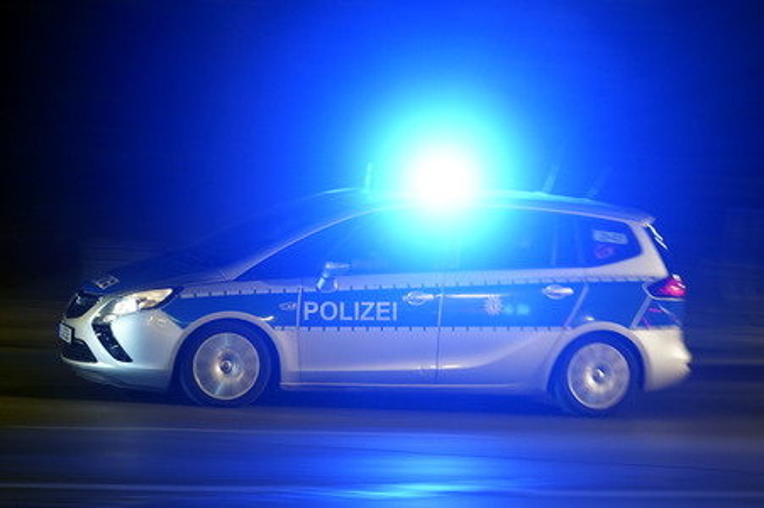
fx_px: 1803
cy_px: 254
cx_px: 382
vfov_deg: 16.0
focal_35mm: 85
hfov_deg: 23.9
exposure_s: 1/25
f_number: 2.8
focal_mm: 85
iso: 1600
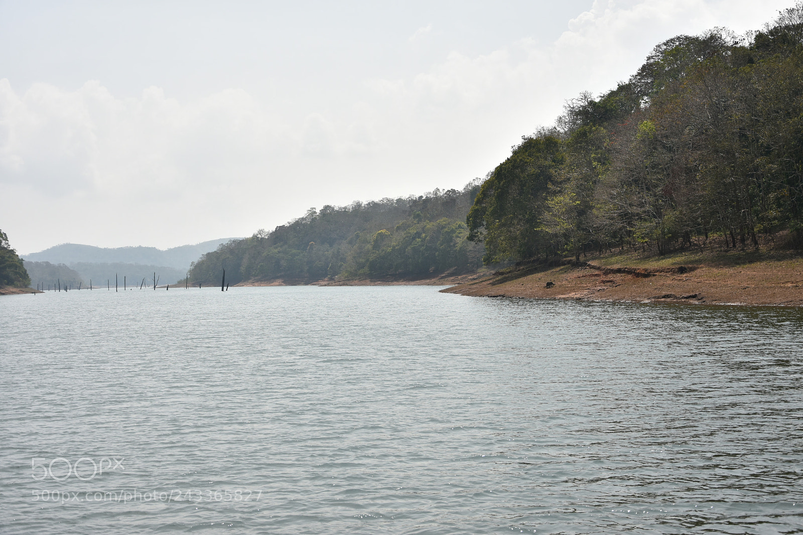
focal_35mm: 48
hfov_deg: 41.1
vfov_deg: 28.1
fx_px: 1070
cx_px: 402
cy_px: 268
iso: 160
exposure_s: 1/1250
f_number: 5.6
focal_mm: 32
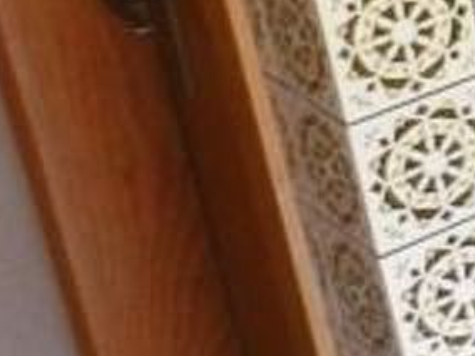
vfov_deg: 8.7
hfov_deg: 9.5
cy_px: -169
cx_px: 1382
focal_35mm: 166
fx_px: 2278
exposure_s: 1/30
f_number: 3.4
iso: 200
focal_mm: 4
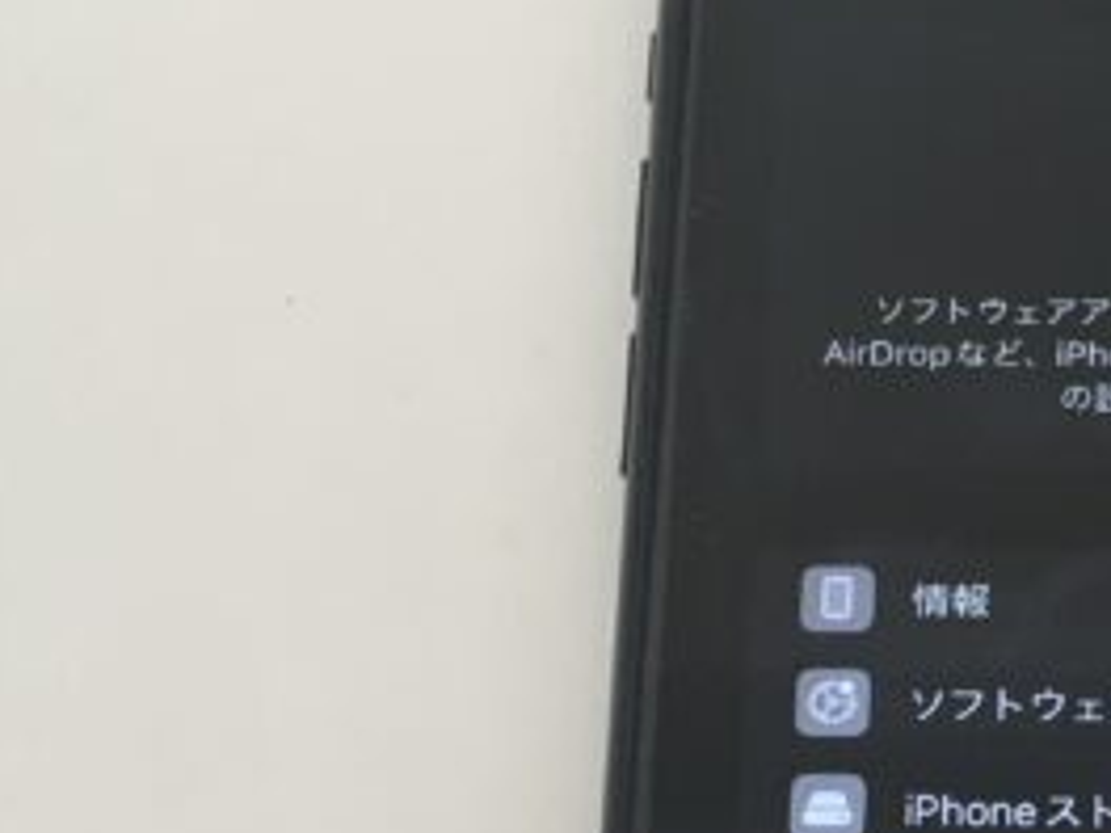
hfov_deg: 19.2
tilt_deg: -69.0
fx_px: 3177
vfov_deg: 14.6
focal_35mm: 99
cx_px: 1136
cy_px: 902
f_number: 2.2
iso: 40
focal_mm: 4.15
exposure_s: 1/30
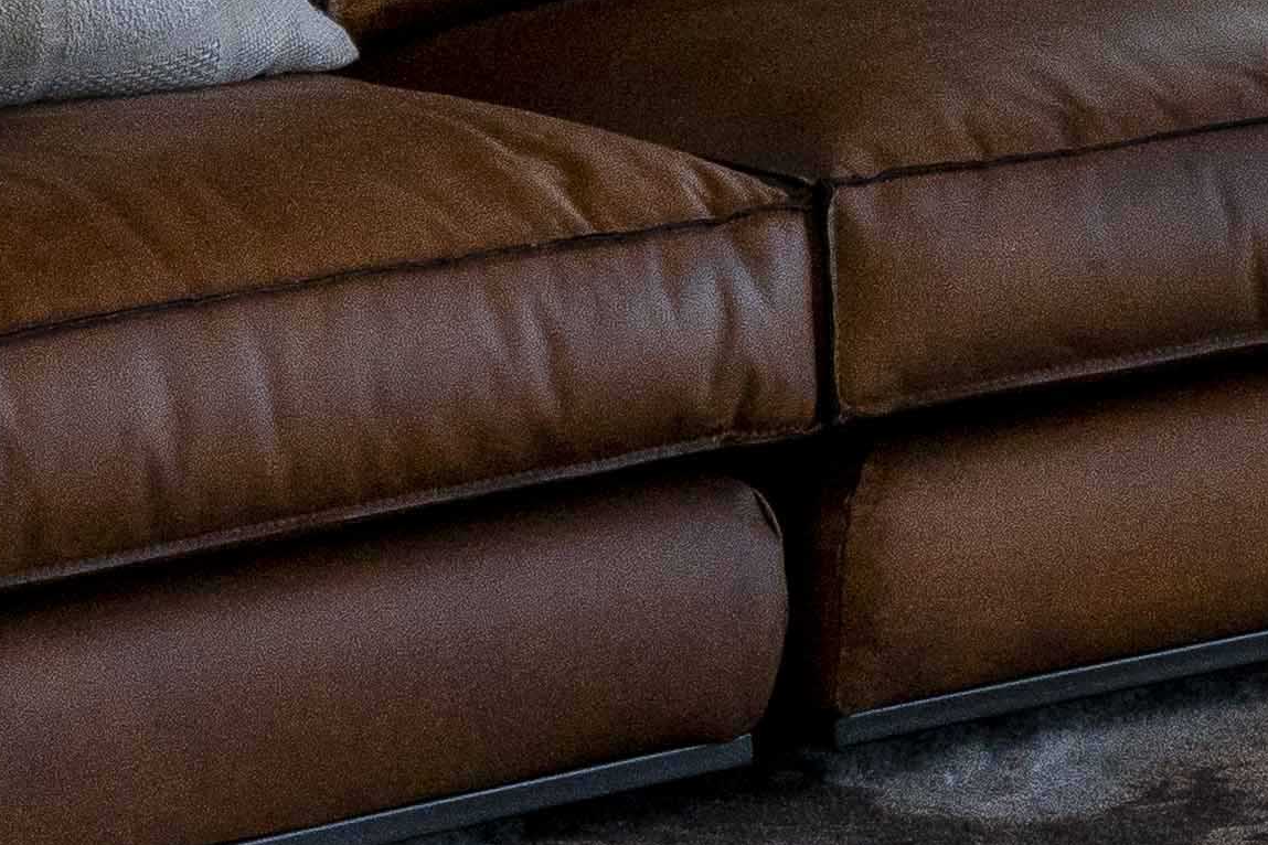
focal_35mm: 265
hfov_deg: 7.0
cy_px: -1229
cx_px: 3832
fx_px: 9336
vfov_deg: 5.0
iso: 640
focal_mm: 38.3
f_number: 11
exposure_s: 1/100
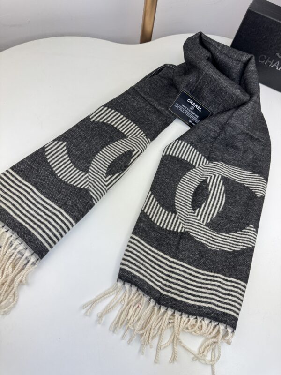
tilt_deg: -64.8
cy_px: 188
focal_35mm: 24
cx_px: 140
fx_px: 260
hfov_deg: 56.8
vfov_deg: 71.6
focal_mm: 6.76
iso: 64
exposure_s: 1/250
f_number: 1.78
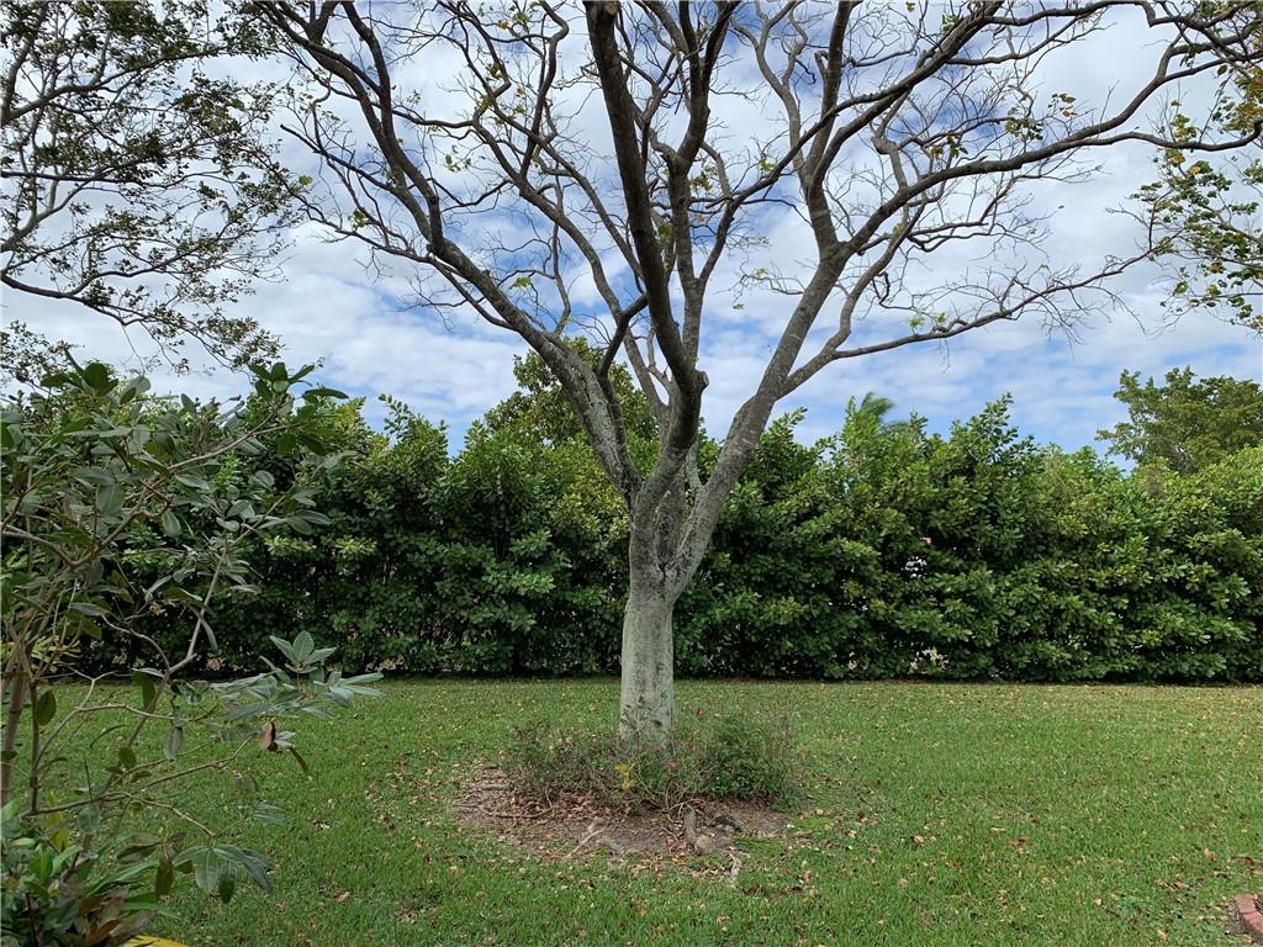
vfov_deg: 53.1
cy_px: 474
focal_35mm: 26
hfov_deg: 67.3
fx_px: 949
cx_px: 632
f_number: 1.8
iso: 25
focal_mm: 4.25
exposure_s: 1/2160
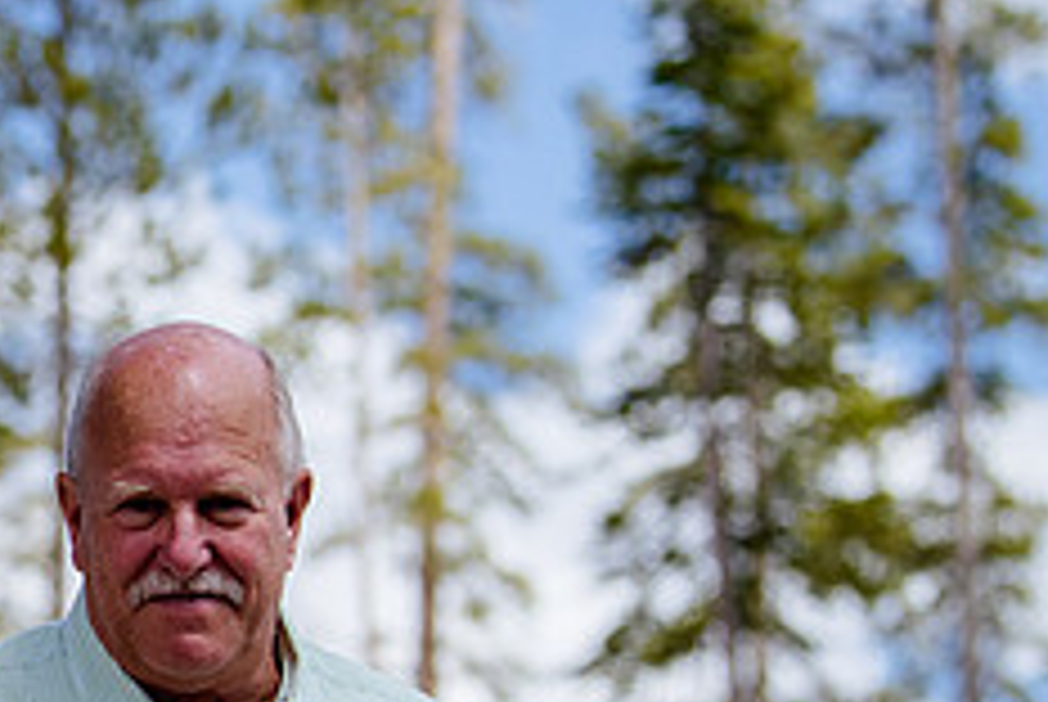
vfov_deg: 6.0
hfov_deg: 8.9
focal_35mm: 228
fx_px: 6646
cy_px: 541
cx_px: -238
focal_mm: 72
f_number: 3.5
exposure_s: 1/4000
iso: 160
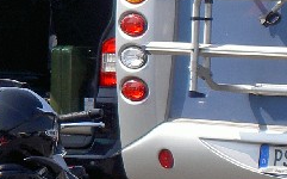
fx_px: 3195
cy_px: 55
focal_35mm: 409
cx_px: -131
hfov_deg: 5.1
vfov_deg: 3.2
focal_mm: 24
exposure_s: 1/320
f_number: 4.9
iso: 100
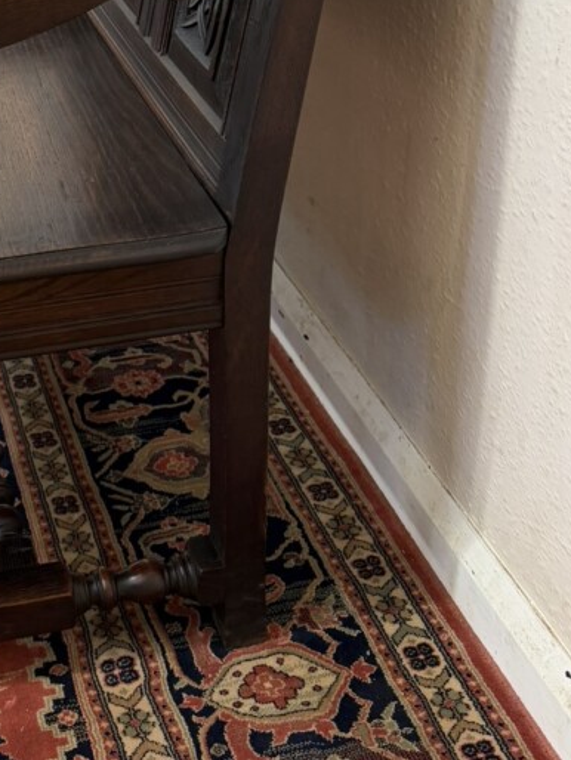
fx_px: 1231
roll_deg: +3.9
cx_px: 4
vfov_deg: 32.5
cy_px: 64
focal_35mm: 56
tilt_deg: -23.2
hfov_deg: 24.9
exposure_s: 1/50
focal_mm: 6.76
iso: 160
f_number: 1.78
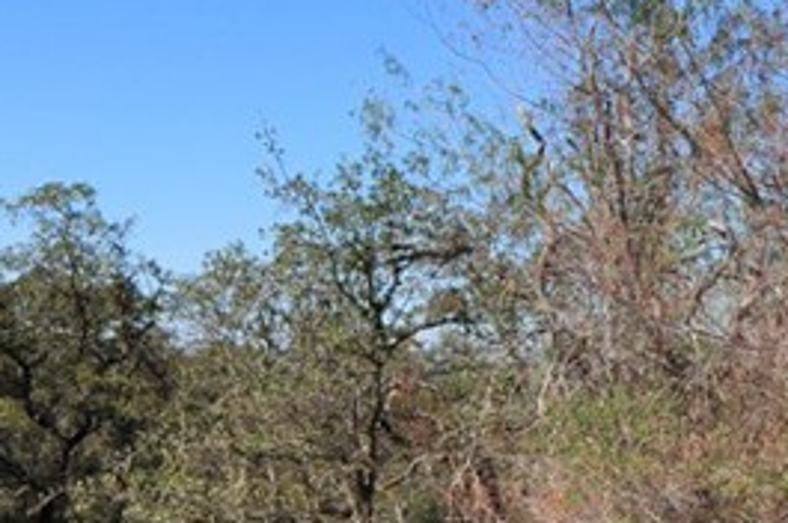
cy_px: 238
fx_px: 1771
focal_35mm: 81
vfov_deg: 16.8
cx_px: 506
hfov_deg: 25.0
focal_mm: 14
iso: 200
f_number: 11
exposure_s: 1/400
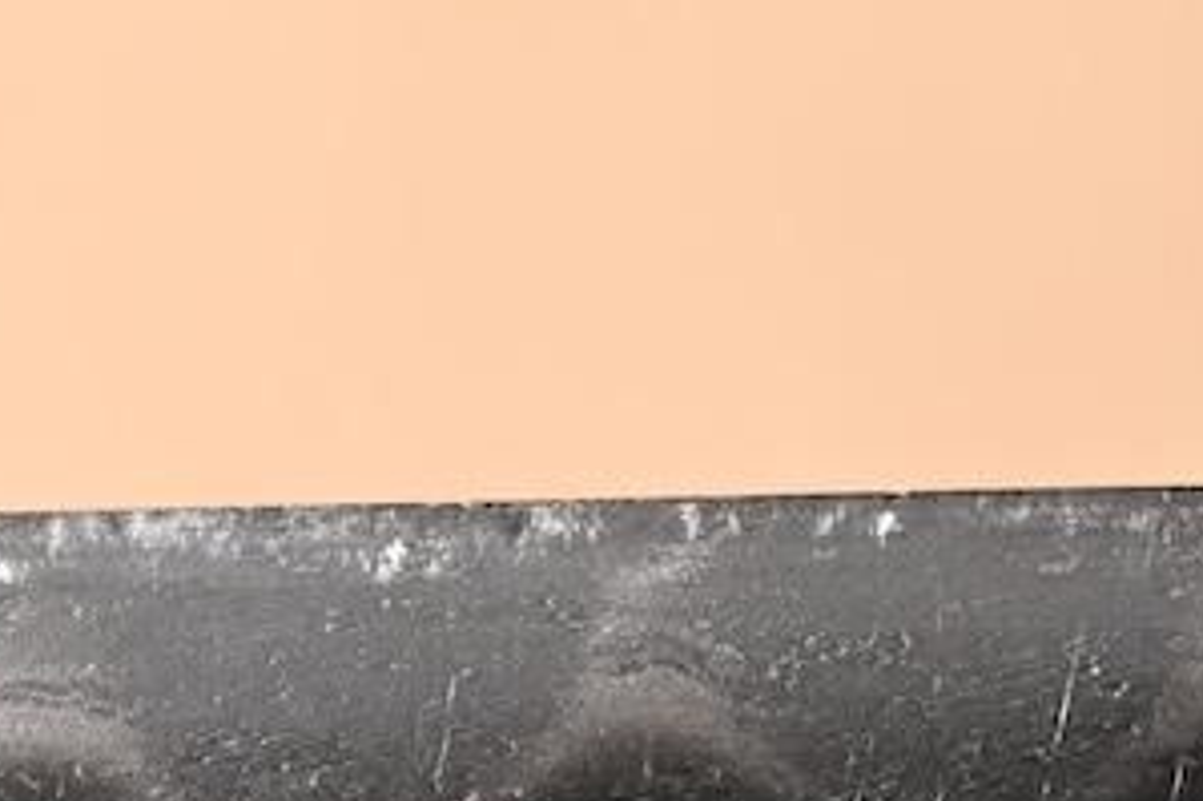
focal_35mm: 562
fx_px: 18769
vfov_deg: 2.4
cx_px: -12
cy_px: 932
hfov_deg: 3.7
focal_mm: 80
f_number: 5.3
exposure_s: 1/2
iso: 100
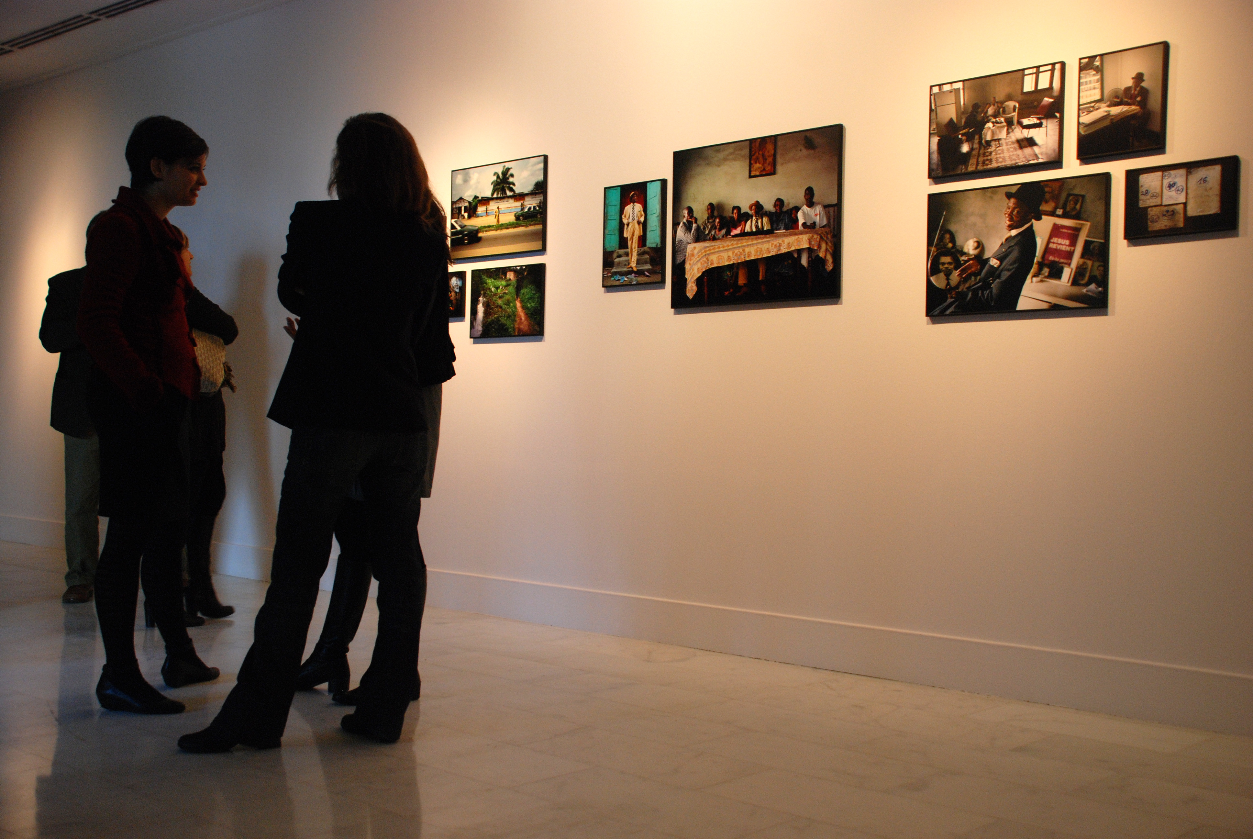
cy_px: 420
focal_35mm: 39
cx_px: 626
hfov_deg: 49.5
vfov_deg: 34.3
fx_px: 1359
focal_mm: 26
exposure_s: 1/60
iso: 400
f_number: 4
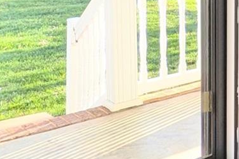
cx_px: 481
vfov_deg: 18.5
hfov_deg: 18.6
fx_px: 451
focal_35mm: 68
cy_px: -53
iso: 39
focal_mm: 2.23
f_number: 1.95
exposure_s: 1/141
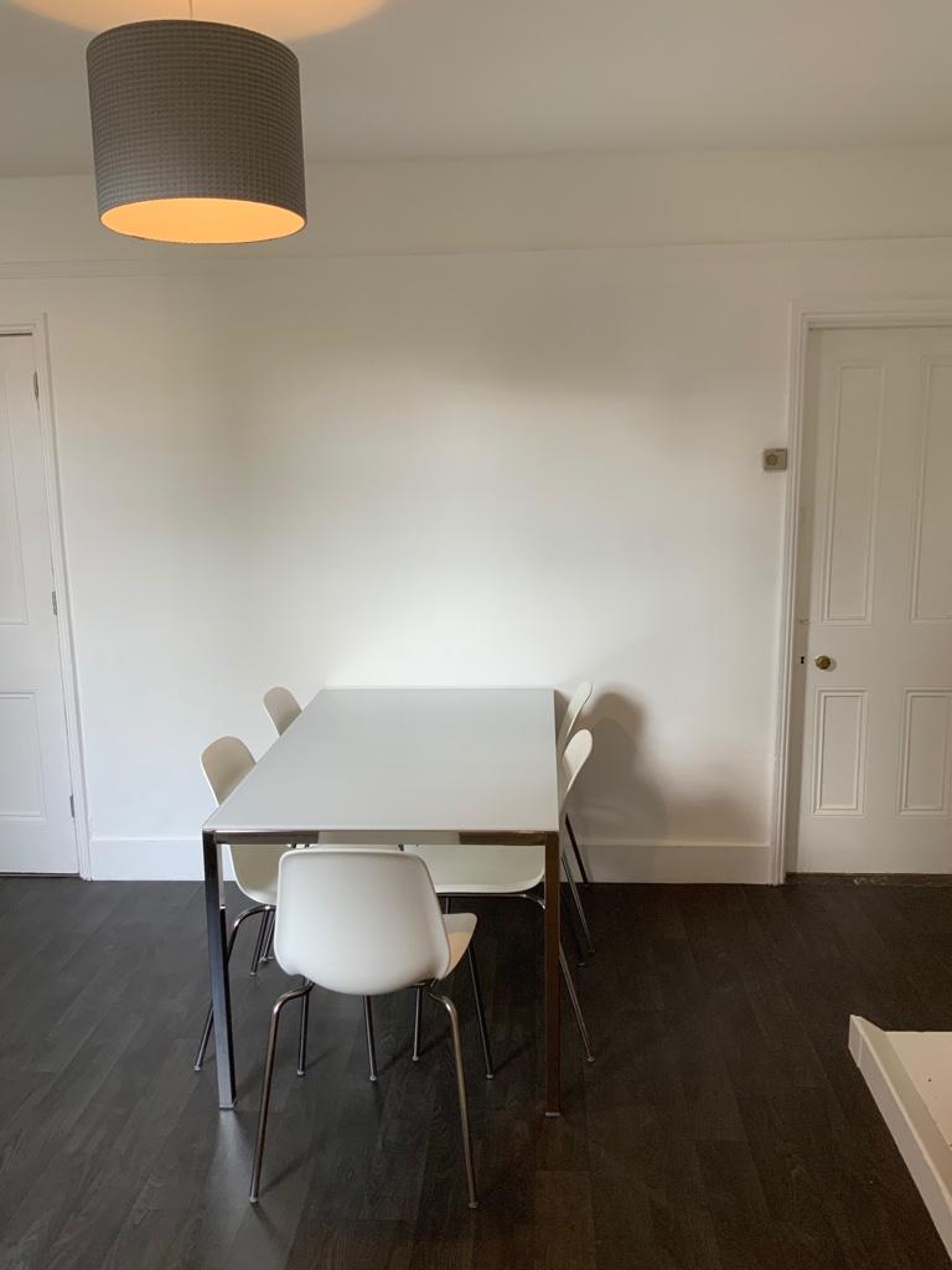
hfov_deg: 48.2
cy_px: 635
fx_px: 1063
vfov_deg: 61.7
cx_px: 476
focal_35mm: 29
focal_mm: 3
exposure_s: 1/50
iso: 40
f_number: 1.8
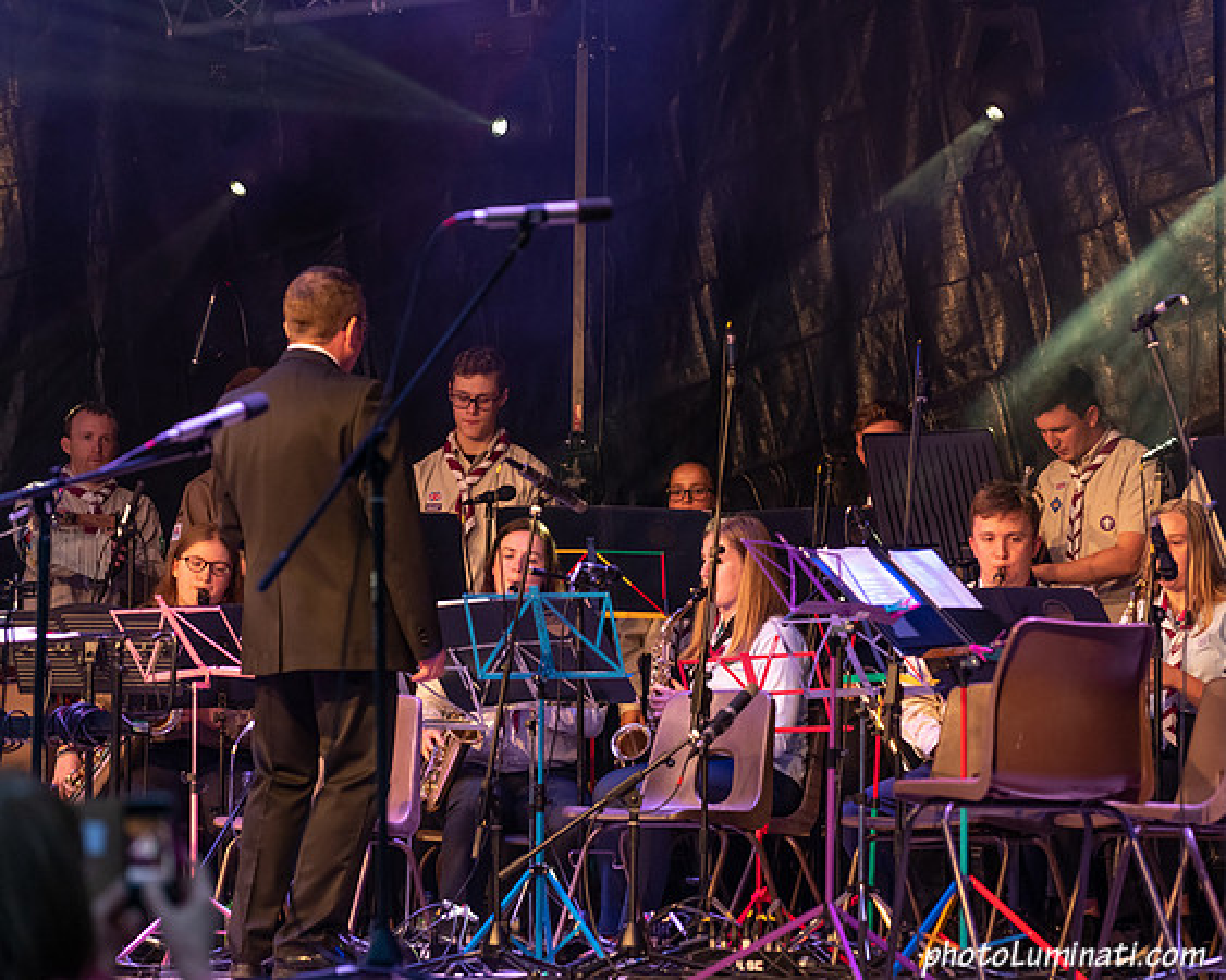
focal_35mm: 175
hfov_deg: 11.1
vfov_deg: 8.8
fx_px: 6332
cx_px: 694
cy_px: 490
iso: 2500
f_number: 5
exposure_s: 1/125
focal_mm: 155
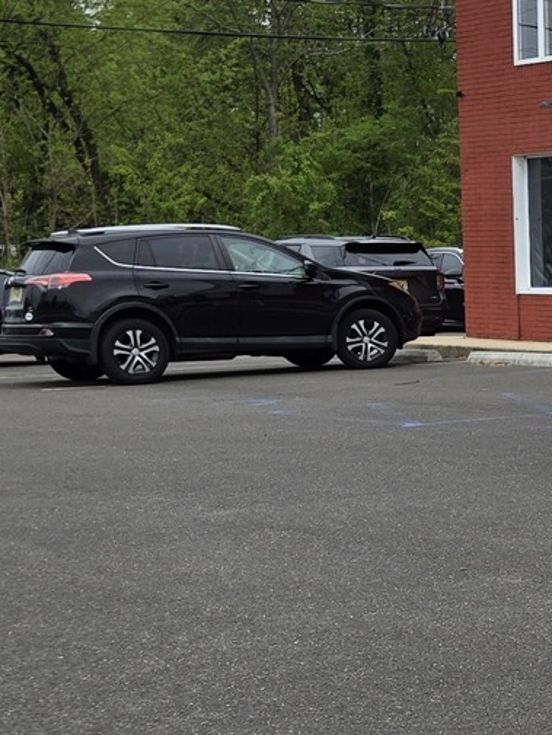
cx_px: 920
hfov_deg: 14.7
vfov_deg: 21.4
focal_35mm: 91
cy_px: 495
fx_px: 1934
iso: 25
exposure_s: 1/1449
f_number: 1.8
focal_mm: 5.4
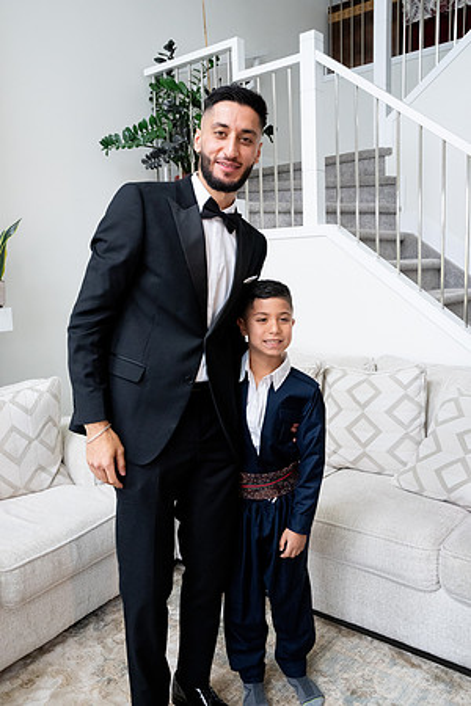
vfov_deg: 60.3
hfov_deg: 42.3
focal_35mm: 31
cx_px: 236
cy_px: 353
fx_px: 608
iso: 6400
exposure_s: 1/160
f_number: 9
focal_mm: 31
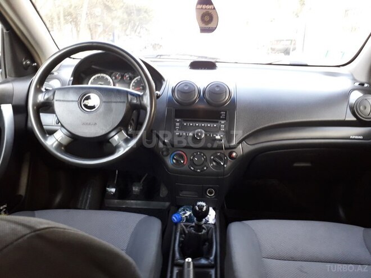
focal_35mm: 27
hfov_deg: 65.3
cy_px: 139
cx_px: 186
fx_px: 289
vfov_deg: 51.4
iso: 160
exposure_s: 1/33
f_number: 1.9
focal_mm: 3.6
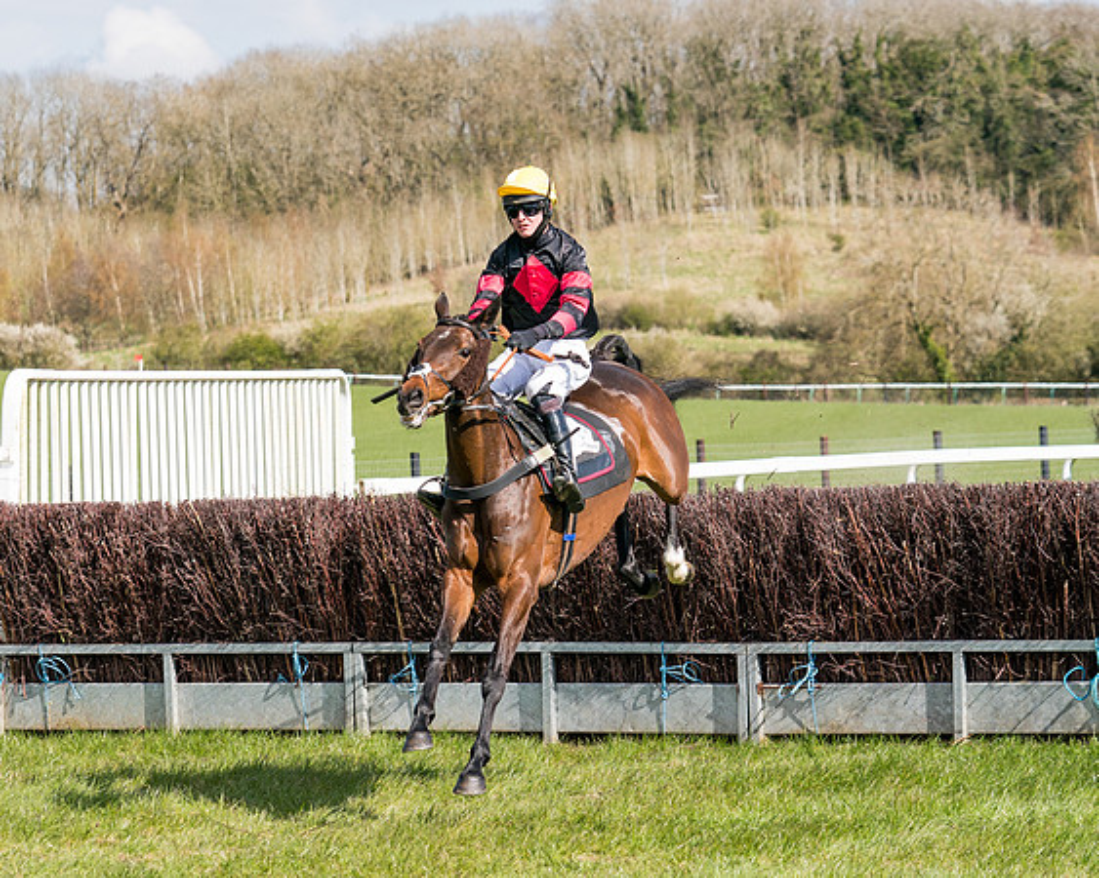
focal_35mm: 160
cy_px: 466
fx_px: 5216
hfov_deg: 12.0
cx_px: 407
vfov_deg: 9.6
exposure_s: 1/2000
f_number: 4.5
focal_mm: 98
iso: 400
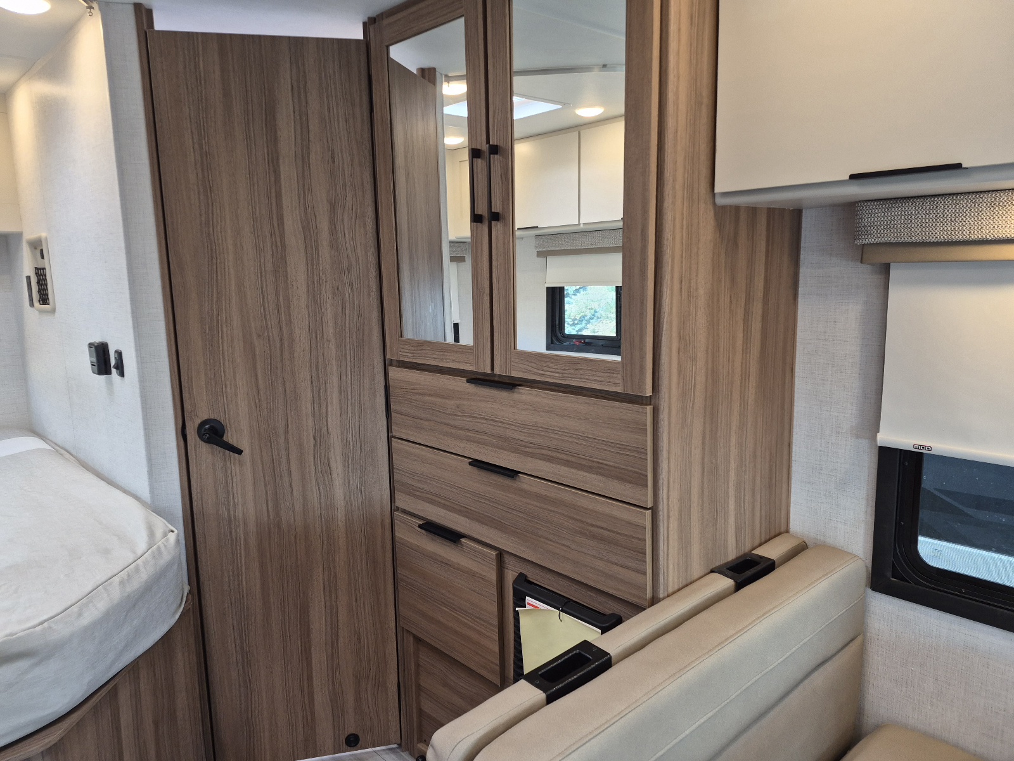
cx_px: 507
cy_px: 380
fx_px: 674
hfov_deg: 73.9
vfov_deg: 58.9
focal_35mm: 23
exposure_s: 1/182
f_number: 1.8
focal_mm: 5.4
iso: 160
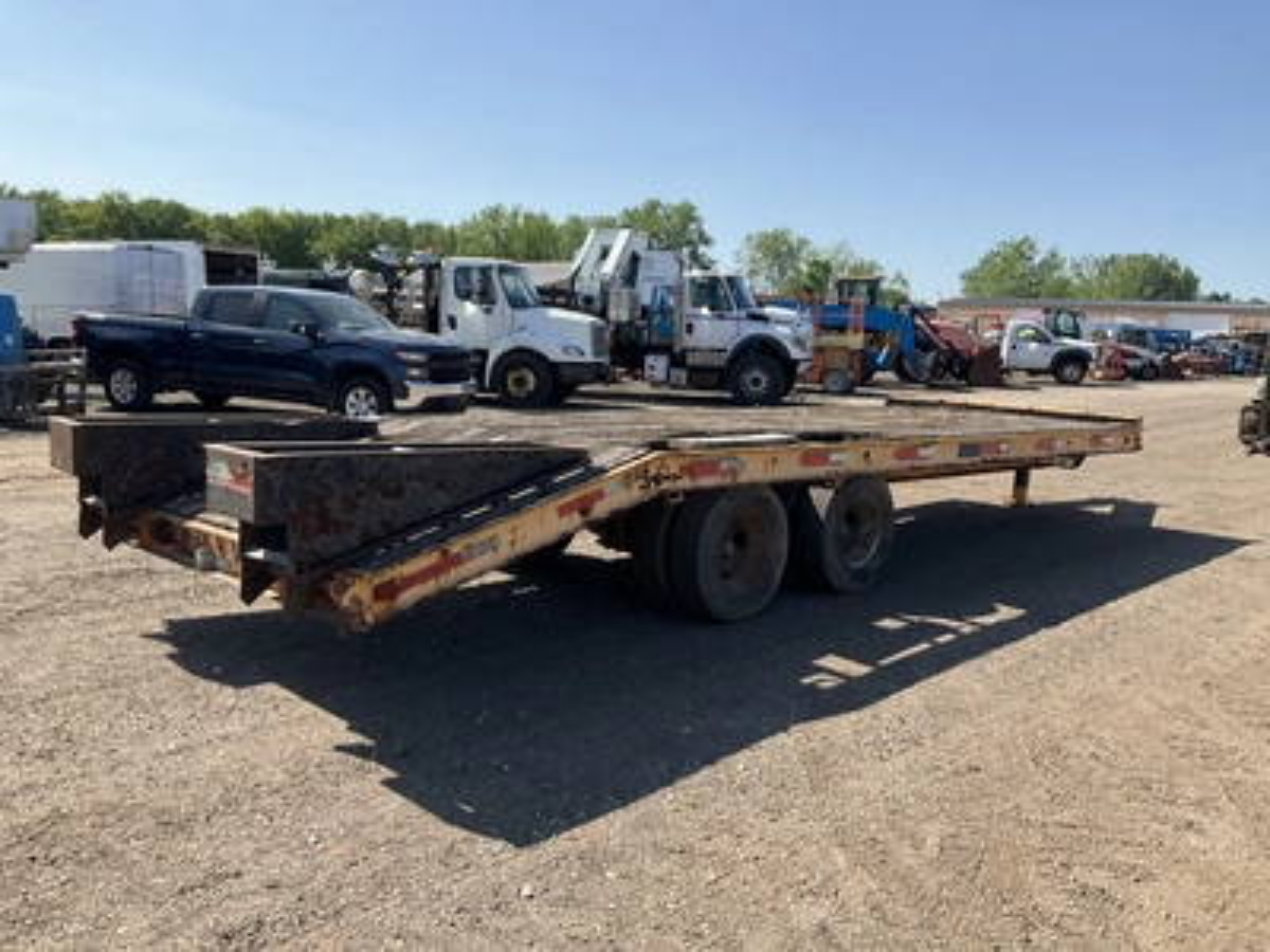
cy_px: 476
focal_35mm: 29
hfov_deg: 61.7
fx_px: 1064
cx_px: 635
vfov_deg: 48.2
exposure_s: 1/1342
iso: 25
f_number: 1.8
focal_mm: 3
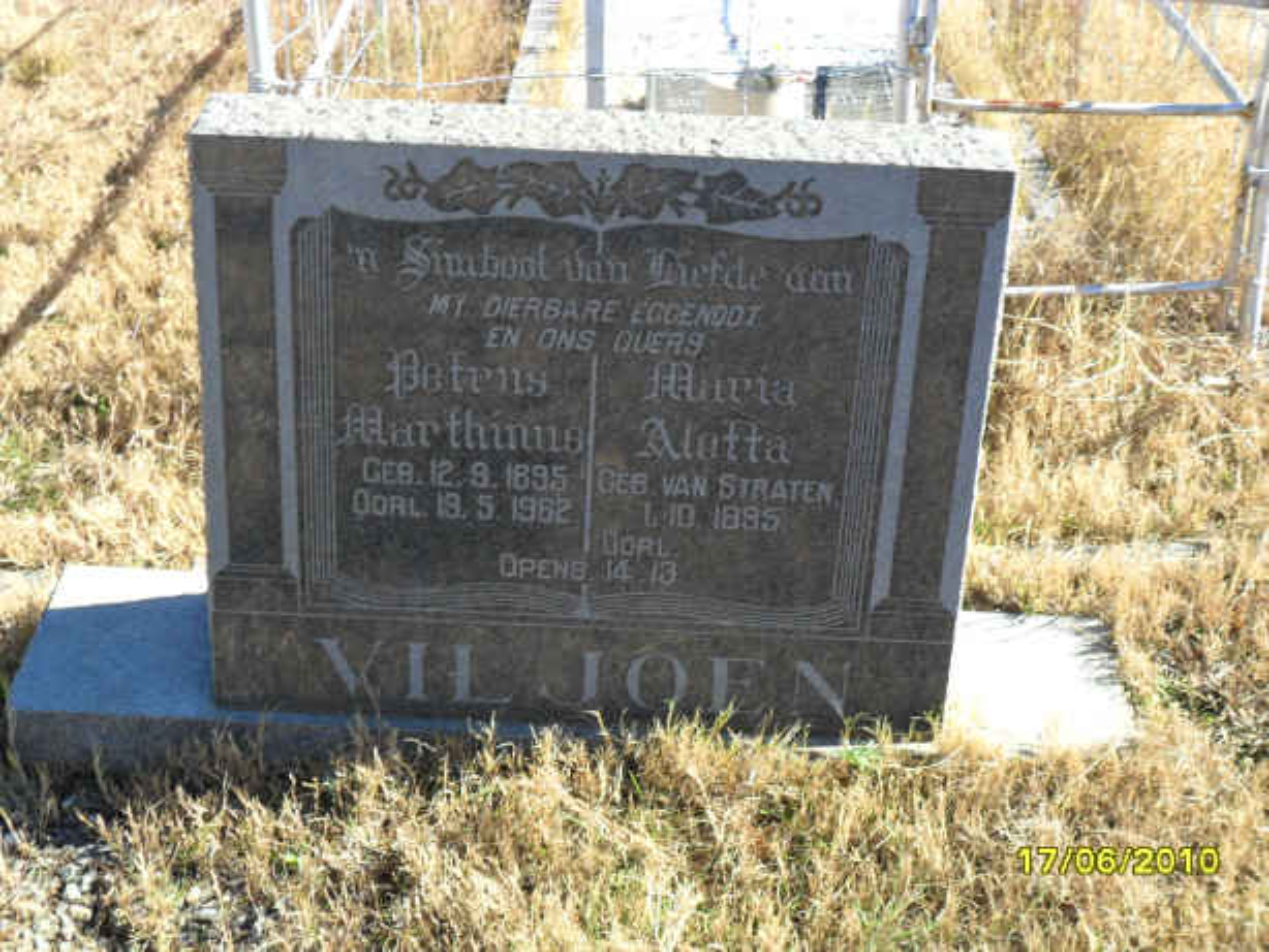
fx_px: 1907
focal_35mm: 52
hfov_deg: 36.8
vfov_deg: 28.1
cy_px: 476
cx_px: 634
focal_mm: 9.3
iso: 100
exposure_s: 1/125
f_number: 5
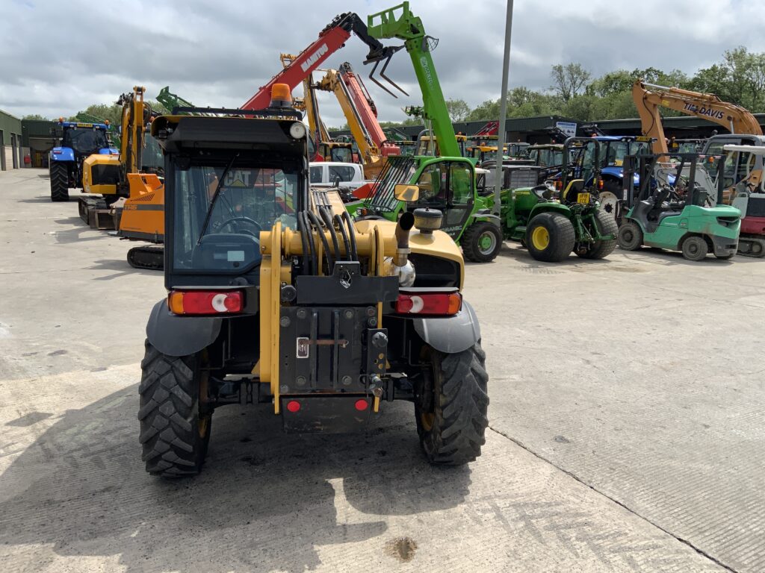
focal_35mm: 29
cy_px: 286
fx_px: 641
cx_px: 382
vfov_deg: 48.2
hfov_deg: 61.7
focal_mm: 3
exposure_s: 1/1984
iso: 16
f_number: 1.8
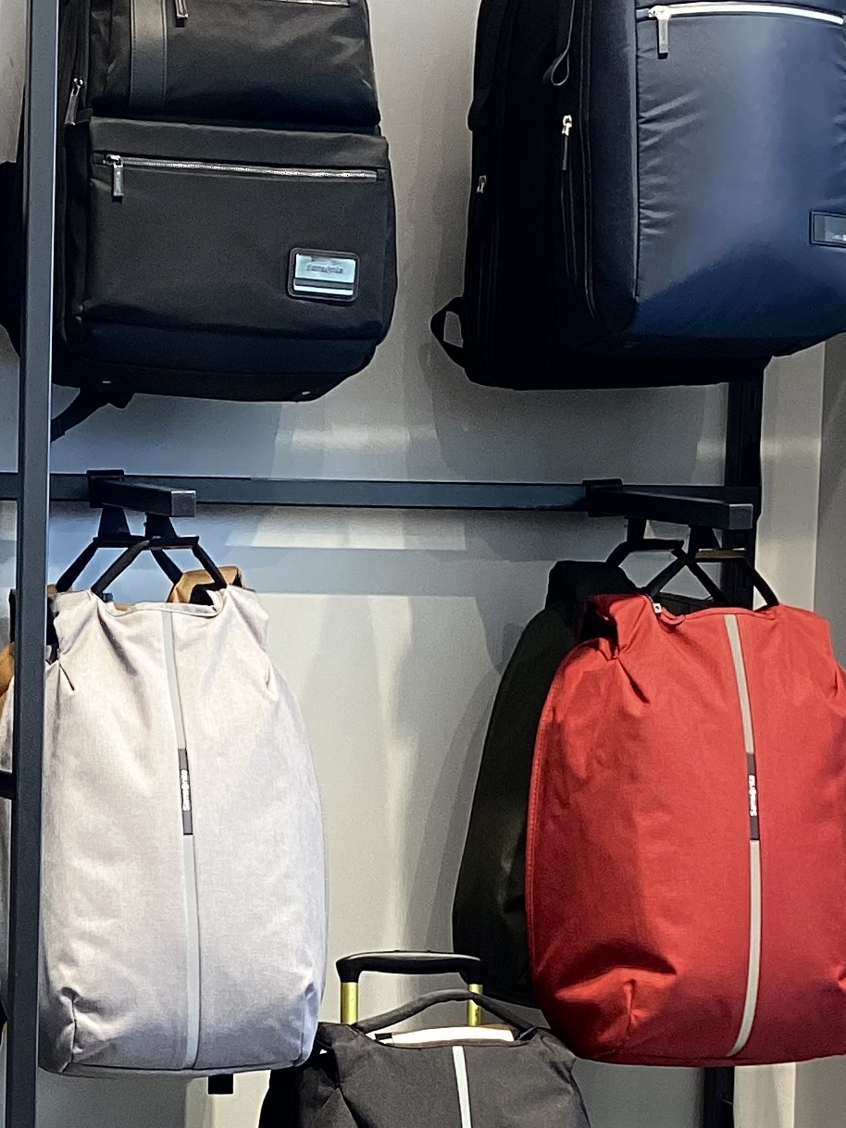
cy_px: 851
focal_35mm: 83
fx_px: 2705
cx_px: -76
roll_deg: -0.8
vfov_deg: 23.3
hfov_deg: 17.2
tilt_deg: -4.9
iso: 80
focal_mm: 3.3
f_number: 2.4
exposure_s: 1/100
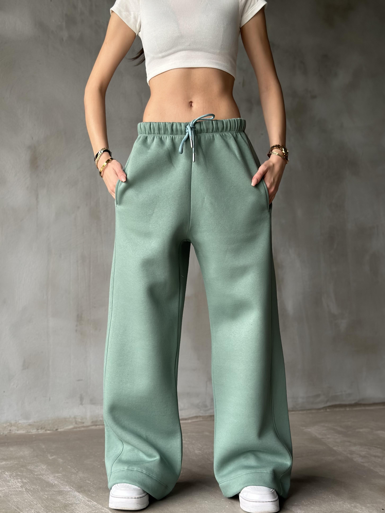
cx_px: 190
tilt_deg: +2.4
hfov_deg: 29.1
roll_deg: -0.7
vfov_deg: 38.2
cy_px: 258
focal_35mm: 50
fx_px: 742
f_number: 1.78
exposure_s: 1/60
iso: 125
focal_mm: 6.86
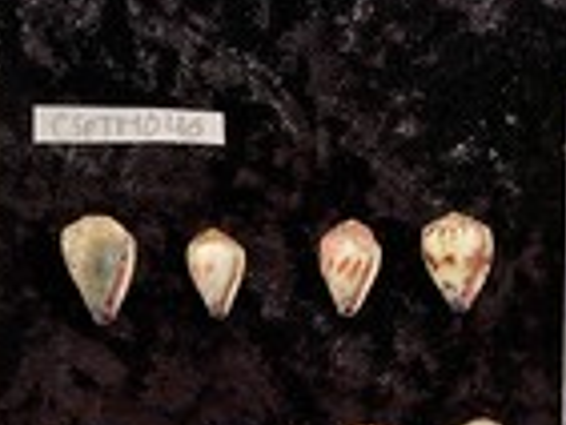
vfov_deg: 19.6
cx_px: 293
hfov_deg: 27.0
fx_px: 1178
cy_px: 467
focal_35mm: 72
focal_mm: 3
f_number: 1.8
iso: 80
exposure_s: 1/50
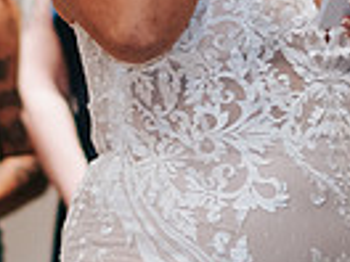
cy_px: -81
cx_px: 249
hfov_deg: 3.7
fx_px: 5460
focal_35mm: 540
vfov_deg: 2.7
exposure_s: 1/160
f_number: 1.8
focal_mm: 85
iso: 800
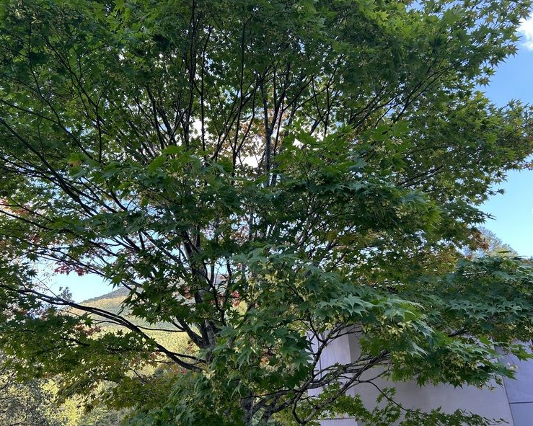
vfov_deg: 51.5
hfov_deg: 62.2
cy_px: 207
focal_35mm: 28
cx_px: 266
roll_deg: +1.2
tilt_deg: +27.8
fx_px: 442
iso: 50
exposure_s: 1/166
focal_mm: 5.7
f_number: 1.5
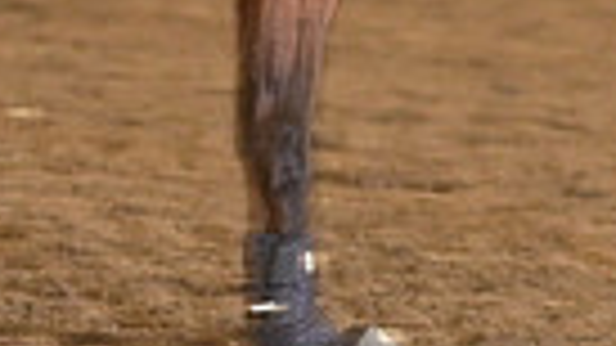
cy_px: -407
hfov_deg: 3.5
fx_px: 10174
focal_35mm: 623
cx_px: 45
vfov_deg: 1.9
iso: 2000
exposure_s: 1/250
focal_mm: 140
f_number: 3.5
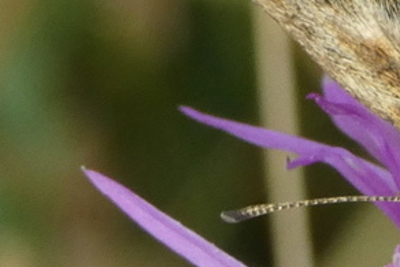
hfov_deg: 5.0
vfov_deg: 3.4
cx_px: 536
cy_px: 105
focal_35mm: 410
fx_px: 4558
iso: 250
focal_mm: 24.2
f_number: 5.3
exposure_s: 1/80
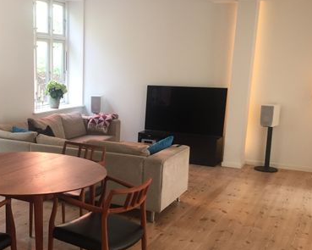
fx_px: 425
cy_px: 159
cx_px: 68
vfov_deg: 32.5
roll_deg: -0.4
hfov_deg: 39.0
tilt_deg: -12.6
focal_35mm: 46
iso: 50
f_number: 2.2
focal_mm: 4.15
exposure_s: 1/33
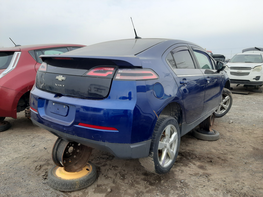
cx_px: 132
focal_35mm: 26
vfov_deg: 53.1
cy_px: 98
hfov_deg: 67.3
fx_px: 198
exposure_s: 1/726
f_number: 1.7
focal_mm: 3.92
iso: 40
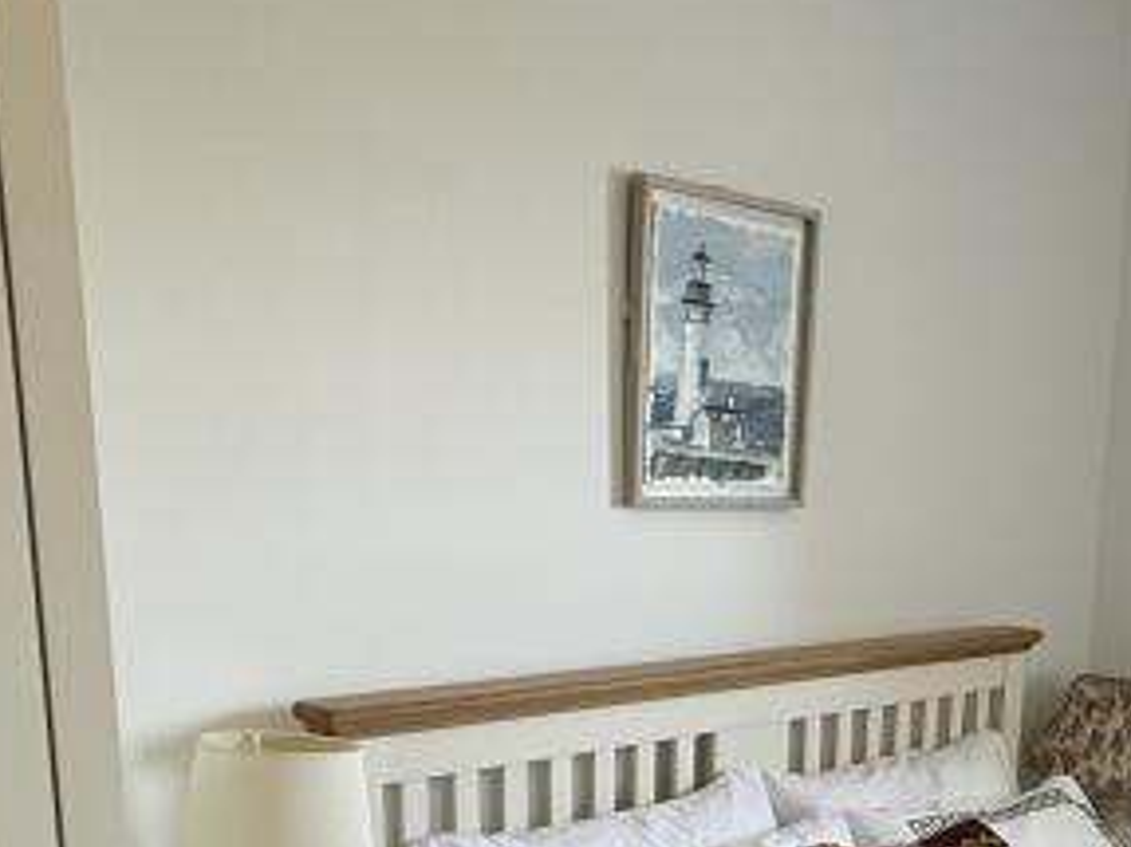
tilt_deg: -14.9
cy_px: 855
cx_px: 958
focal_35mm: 50
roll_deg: -3.1
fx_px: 1633
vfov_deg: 27.4
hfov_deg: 36.4
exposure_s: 1/100
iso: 250
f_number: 2.2
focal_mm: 2.22
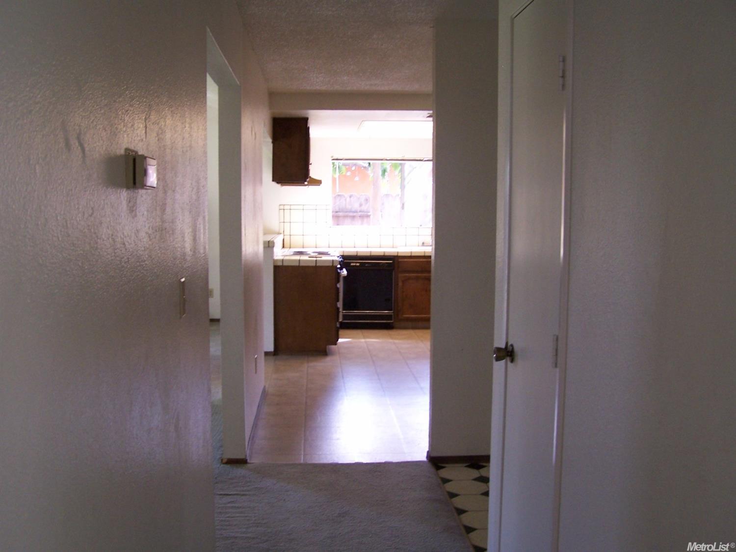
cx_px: 368
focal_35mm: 38
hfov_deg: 49.0
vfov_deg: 37.7
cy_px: 276
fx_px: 808
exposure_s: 1/30
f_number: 2.8
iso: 140
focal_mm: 6.3
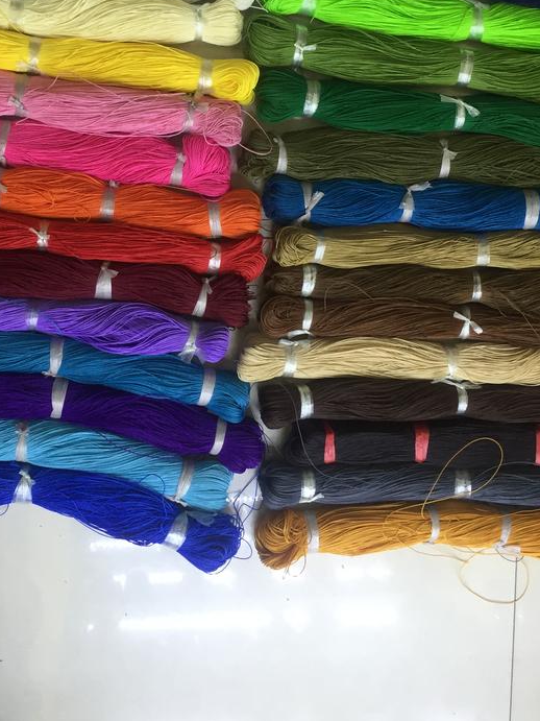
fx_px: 895
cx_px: 224
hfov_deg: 33.5
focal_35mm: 43
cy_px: 193
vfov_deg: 42.7
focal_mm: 4.15
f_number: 2.2
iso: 40
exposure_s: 1/30
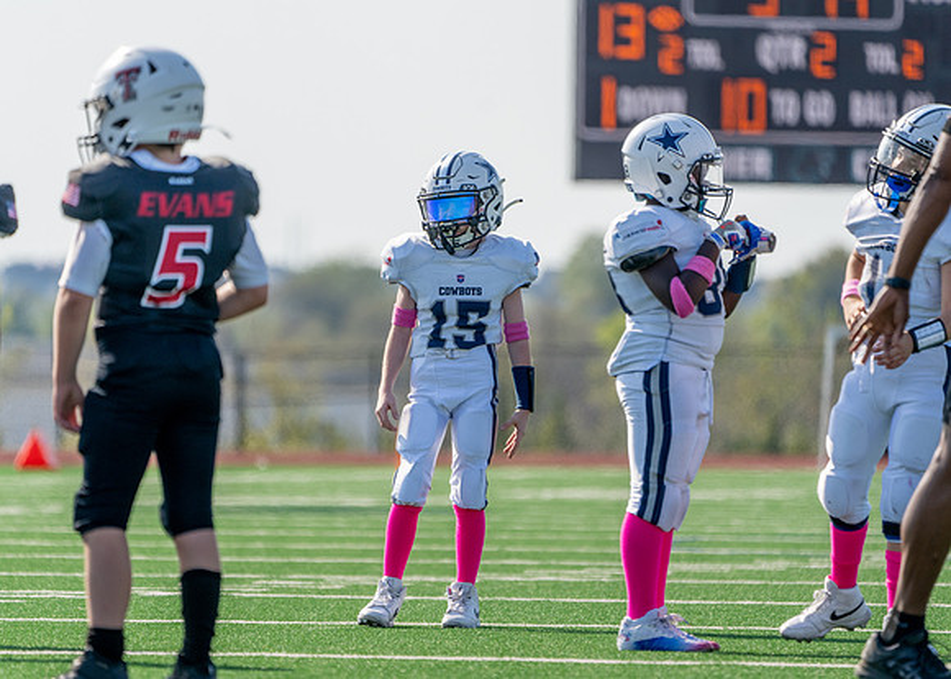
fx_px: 11645
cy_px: 340
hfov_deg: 4.7
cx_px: 476
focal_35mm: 431
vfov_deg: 3.3
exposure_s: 1/1250
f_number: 5.6
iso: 320
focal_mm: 400
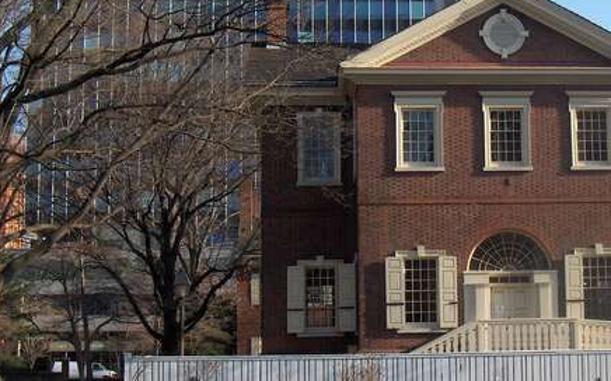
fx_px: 1265
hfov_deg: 26.9
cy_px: 155
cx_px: 433
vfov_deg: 17.1
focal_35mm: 76
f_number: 4.8
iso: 95
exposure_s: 1/351
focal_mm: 8
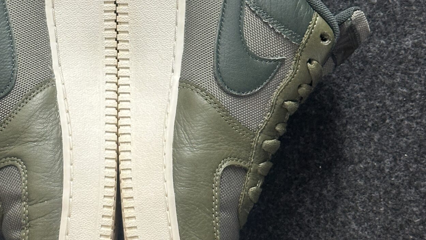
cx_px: 120
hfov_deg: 19.9
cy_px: 98
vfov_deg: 11.3
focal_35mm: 107
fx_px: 1209
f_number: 1.78
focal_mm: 6.86
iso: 200
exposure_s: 1/33
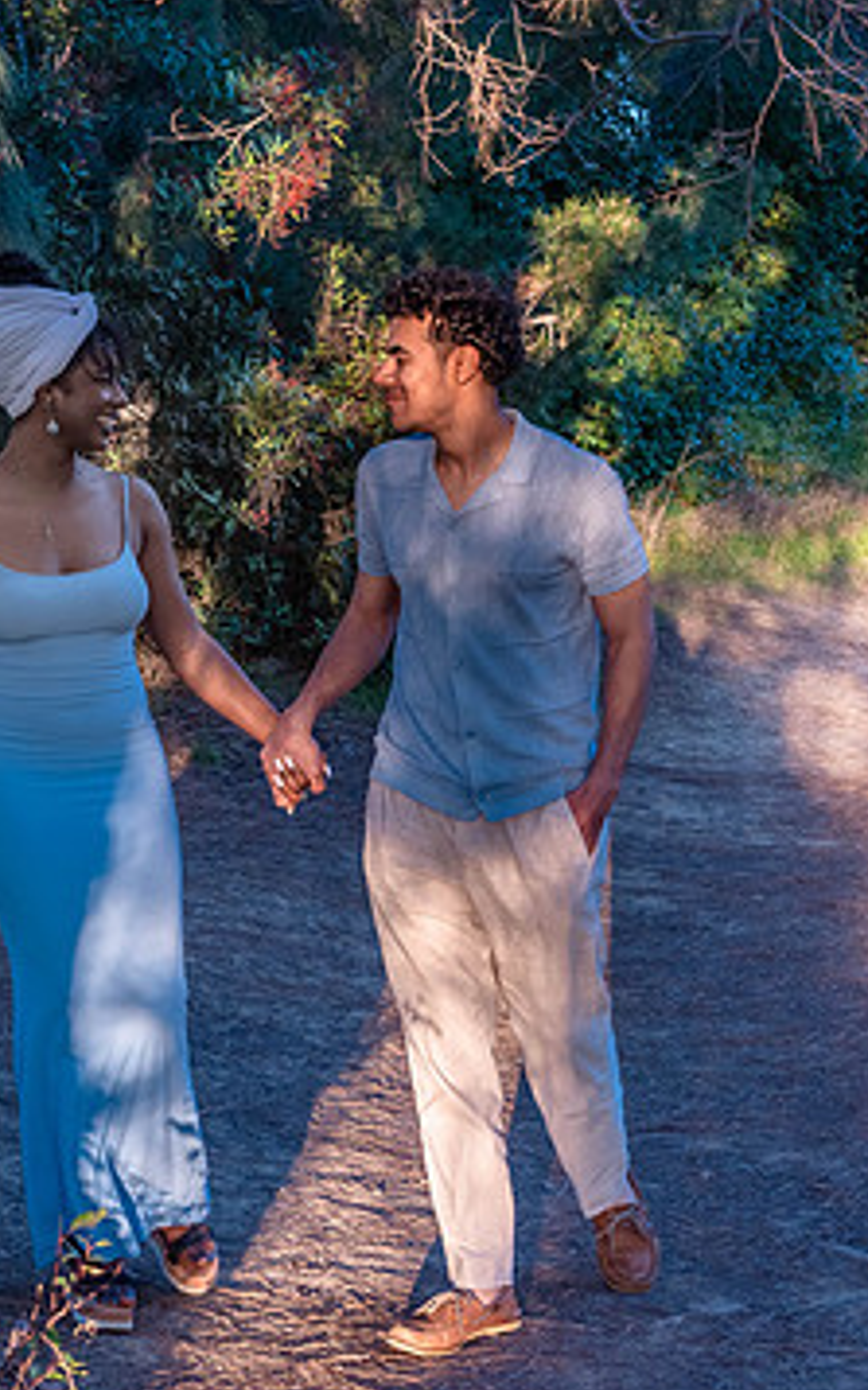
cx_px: 391
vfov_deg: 29.0
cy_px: 639
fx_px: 2688
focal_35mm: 71
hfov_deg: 18.3
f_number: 4.5
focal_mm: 24
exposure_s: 1/100
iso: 125
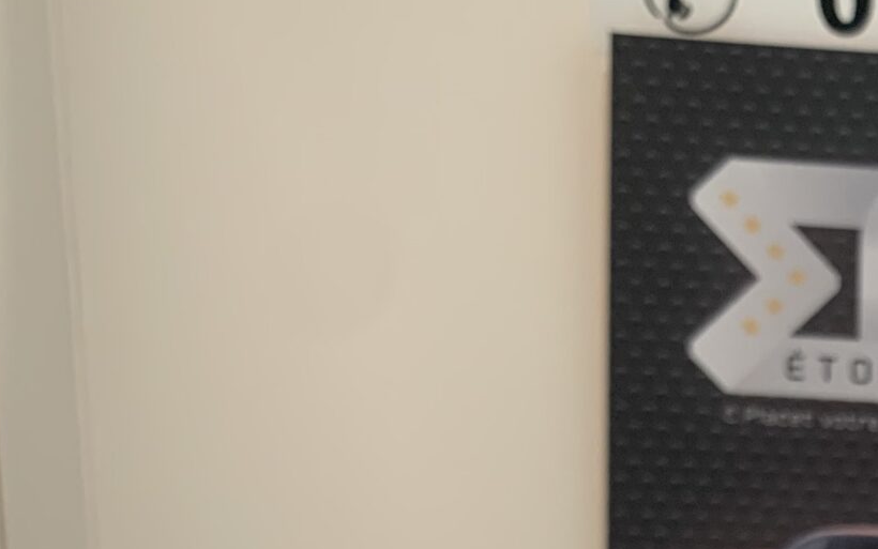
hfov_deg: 21.0
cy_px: 828
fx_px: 2058
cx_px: 1258
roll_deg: +0.4
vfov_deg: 14.2
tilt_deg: -8.7
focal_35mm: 86
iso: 100
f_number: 1.8
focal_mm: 4.25
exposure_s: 1/60
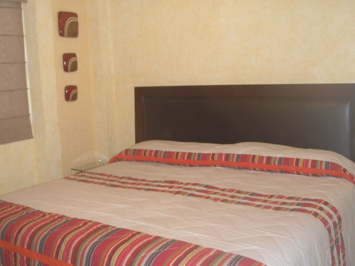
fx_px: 441
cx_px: 163
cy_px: 130
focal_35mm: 43
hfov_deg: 43.8
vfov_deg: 33.6
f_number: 3.5
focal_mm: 6.7
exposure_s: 1/30
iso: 125
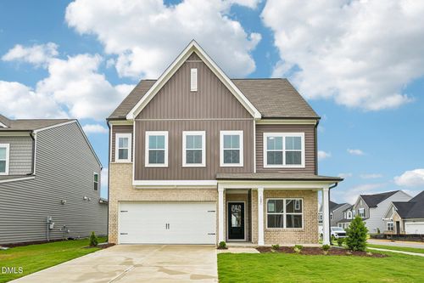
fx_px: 259
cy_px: 142
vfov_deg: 57.2
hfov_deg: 78.6
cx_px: 212
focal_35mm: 22
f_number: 8
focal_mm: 22
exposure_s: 1/160
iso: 100
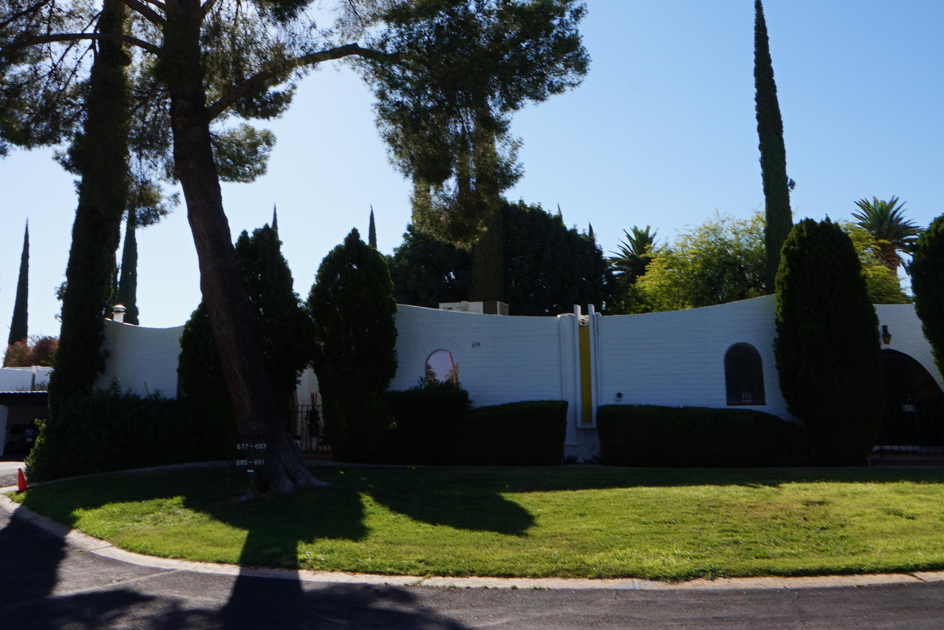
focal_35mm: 41
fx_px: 1075
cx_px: 456
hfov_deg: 47.4
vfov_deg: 31.5
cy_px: 93
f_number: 14
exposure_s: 1/100
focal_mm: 16
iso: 100
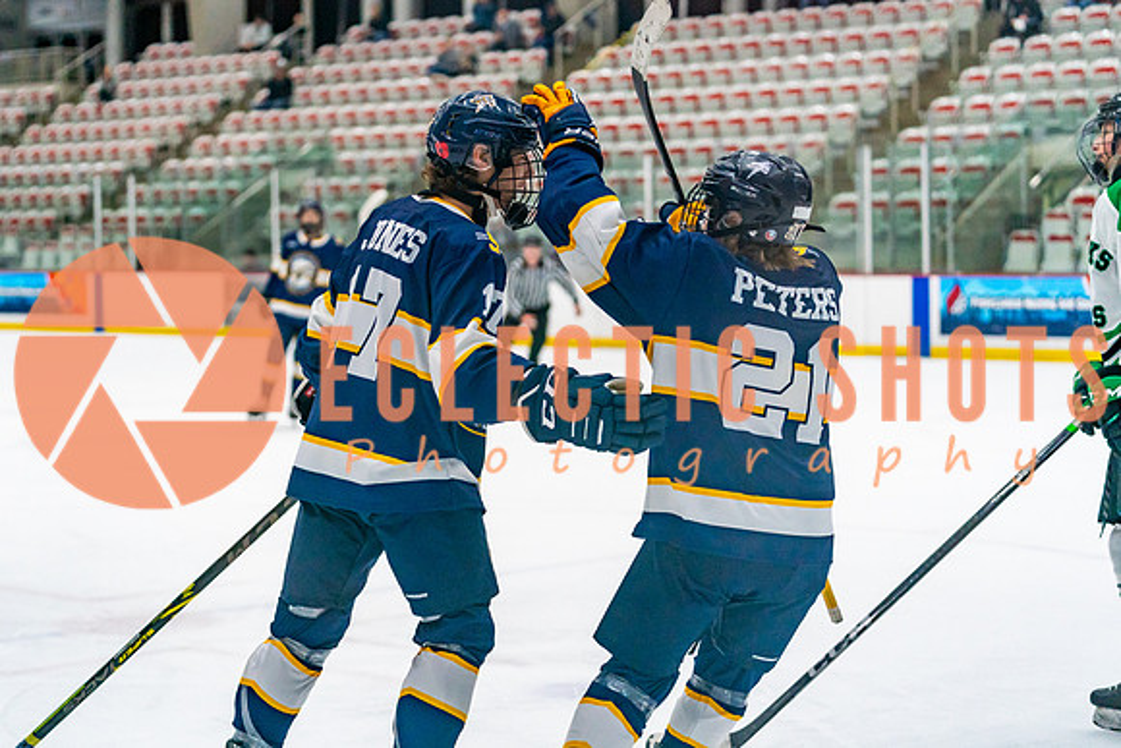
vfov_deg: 17.5
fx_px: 2433
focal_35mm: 78
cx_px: 499
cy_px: 333
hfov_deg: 25.9
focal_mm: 70
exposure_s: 1/1250
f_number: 2.8
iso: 3200
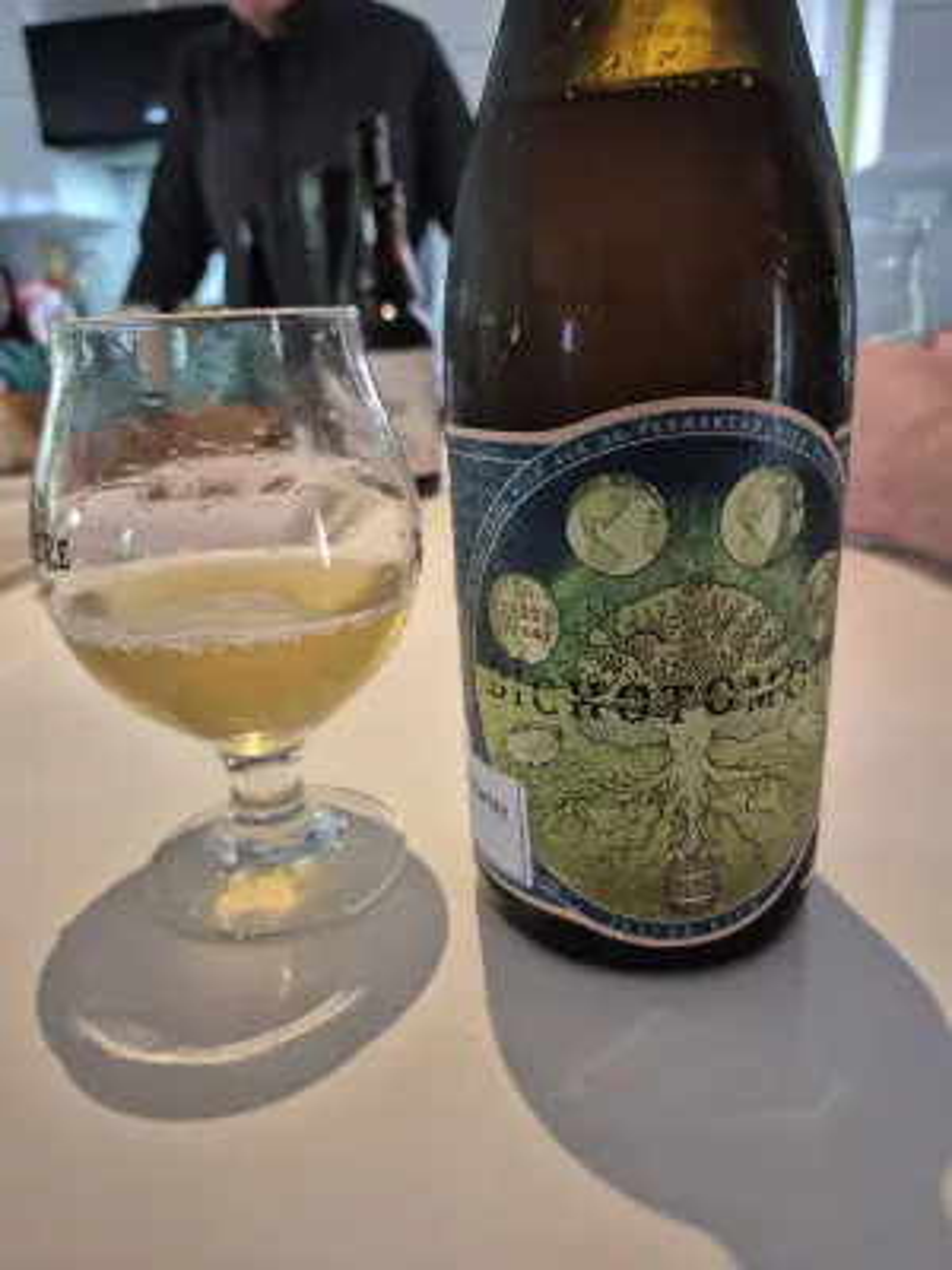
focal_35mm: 23
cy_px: 635
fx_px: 843
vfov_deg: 73.9
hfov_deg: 58.9
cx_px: 476
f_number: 1.8
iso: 800
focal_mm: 5.4
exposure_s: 1/60
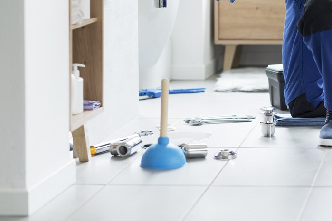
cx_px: 274
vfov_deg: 9.4
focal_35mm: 146
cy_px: 43
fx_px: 1346
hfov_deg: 14.0
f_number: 2.2
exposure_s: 1/40
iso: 250
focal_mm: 85
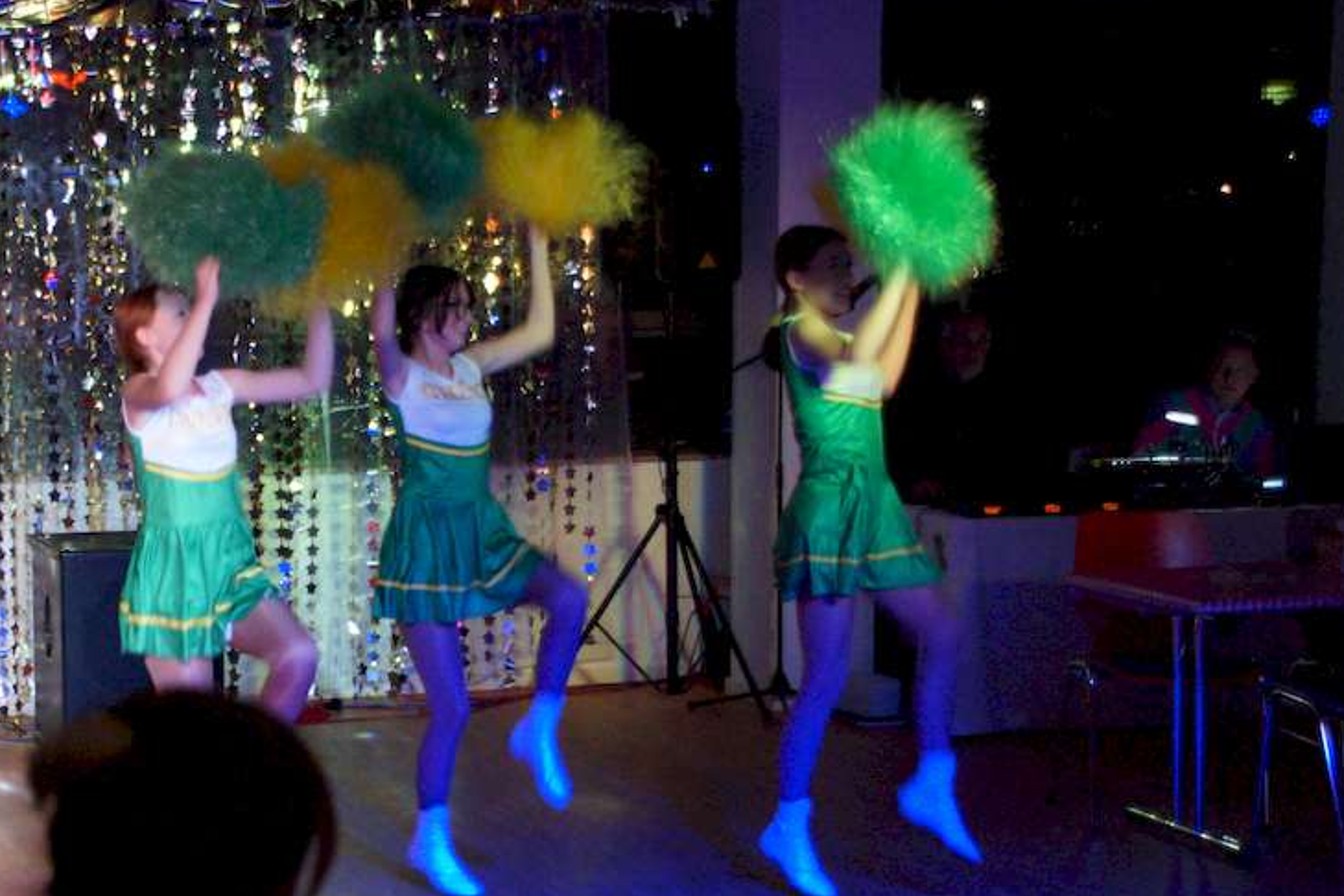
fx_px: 2751
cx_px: 426
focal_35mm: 74
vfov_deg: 18.5
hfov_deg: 27.3
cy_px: 540
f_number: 4.5
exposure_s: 1/50
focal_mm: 35
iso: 3200
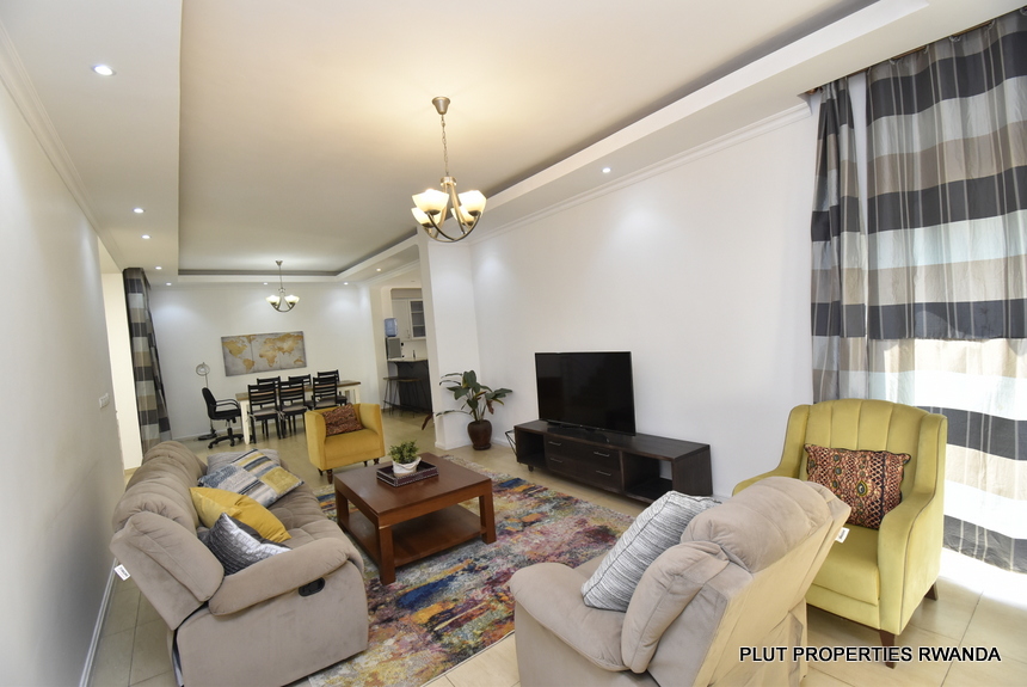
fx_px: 428
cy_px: 344
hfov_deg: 100.3
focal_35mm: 15
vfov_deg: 77.4
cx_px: 514
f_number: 8
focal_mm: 10
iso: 800
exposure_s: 1/30
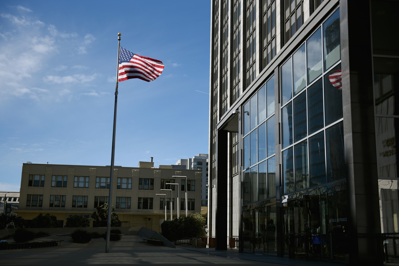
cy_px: 133
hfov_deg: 41.1
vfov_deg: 28.1
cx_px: 200
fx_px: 532
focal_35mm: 48
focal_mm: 48
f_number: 2.8
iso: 125
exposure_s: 1/4000
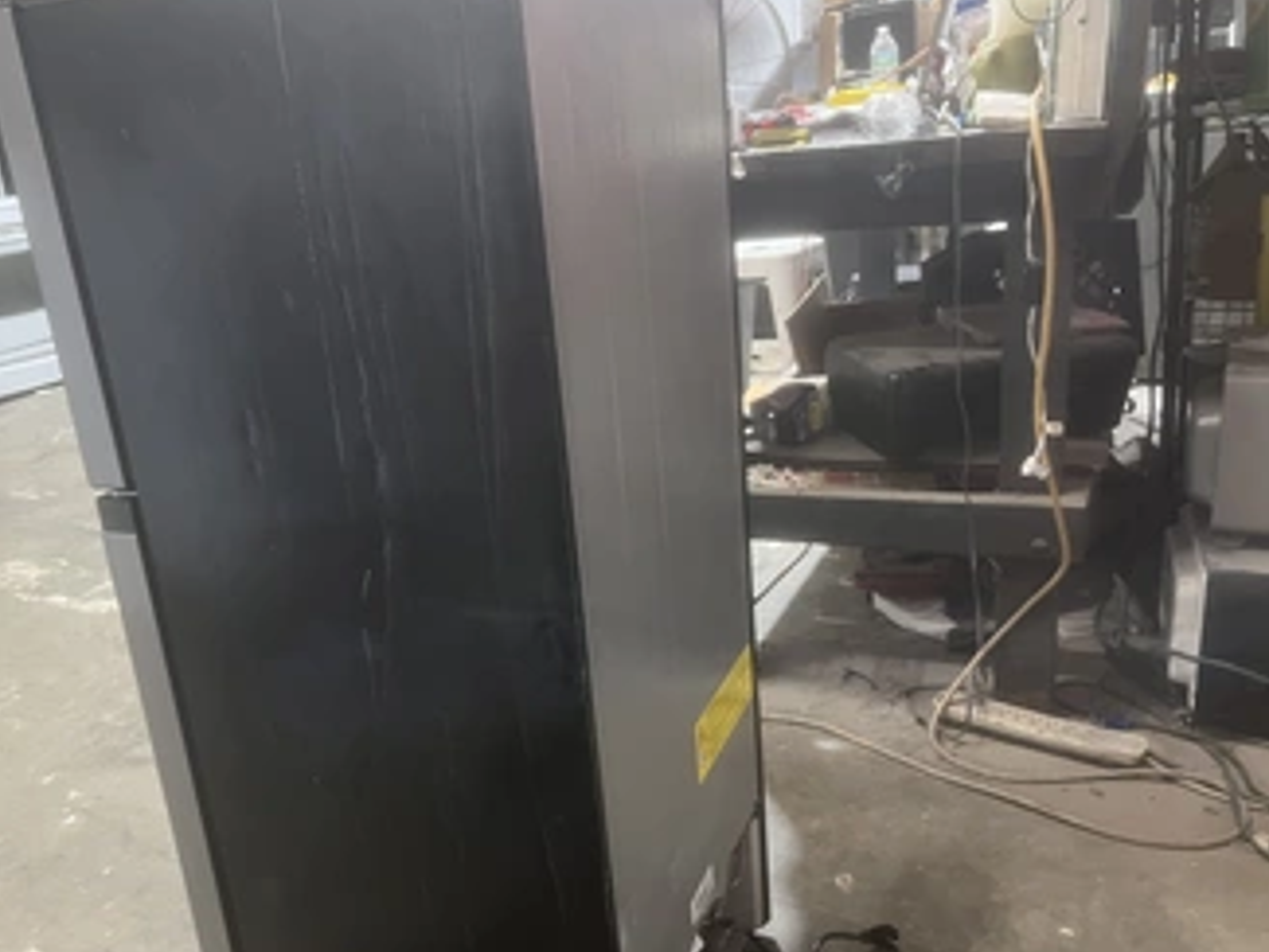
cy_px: 527
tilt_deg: -17.4
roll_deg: +7.5
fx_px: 1174
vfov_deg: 44.1
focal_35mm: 32
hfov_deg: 56.5
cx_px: 527
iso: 200
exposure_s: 1/60
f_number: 1.6
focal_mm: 5.1
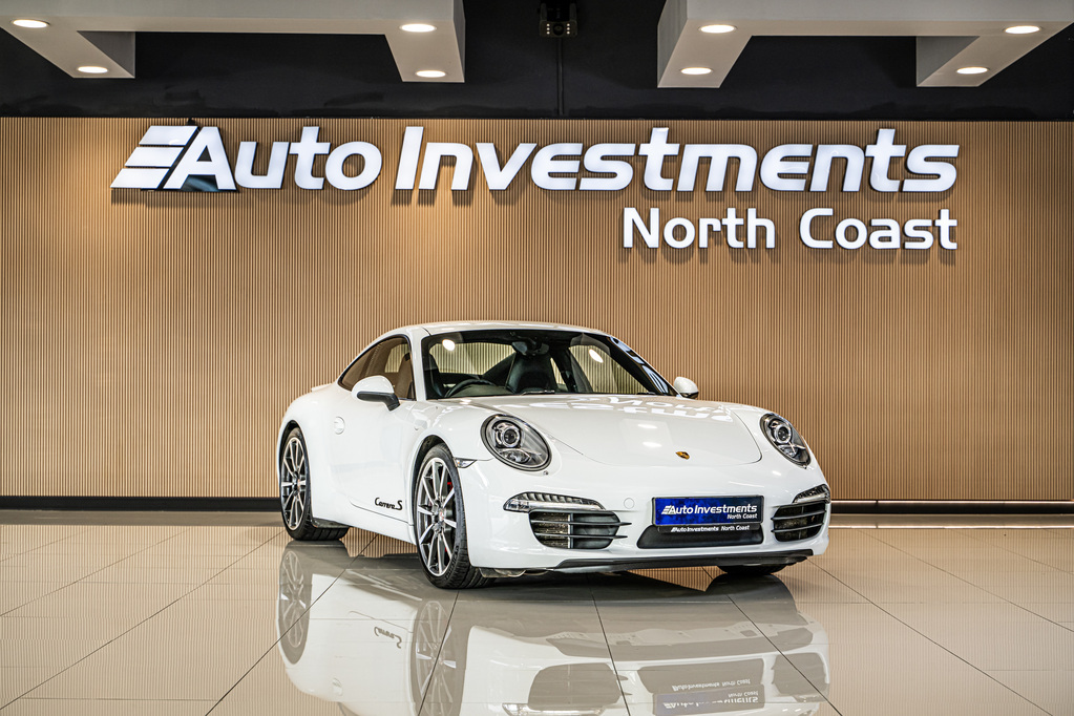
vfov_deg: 23.8
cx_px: 537
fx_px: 1700
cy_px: 358
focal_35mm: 57
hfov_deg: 35.1
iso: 400
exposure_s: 1/125
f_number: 4.5
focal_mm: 57
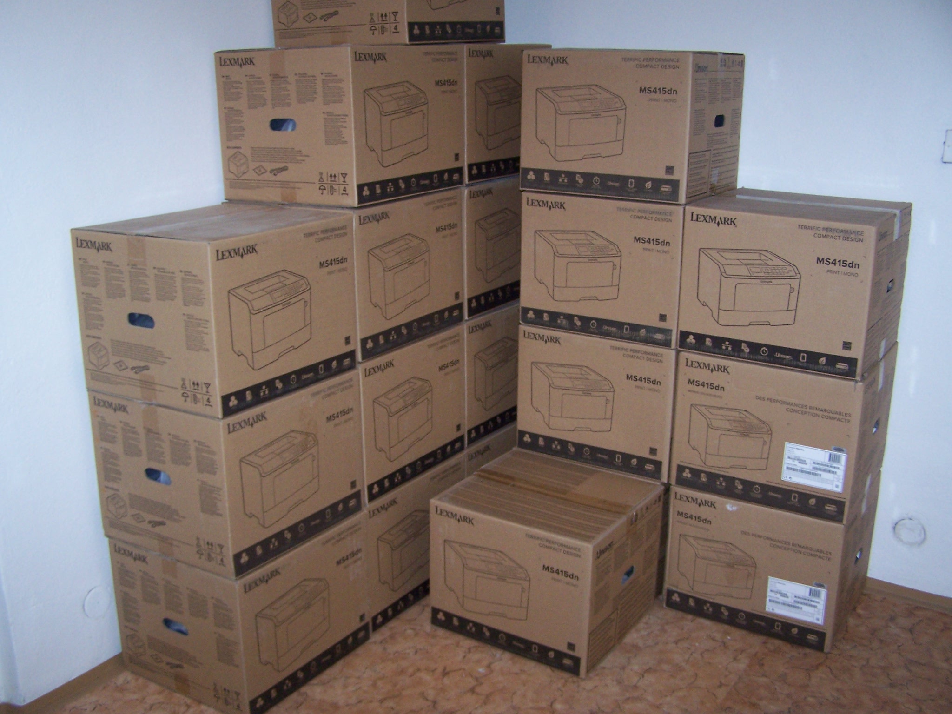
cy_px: 357
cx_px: 476
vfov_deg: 37.7
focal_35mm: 38
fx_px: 1045
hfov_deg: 49.0
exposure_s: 1/60
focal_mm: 6.3
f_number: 2.8
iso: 140
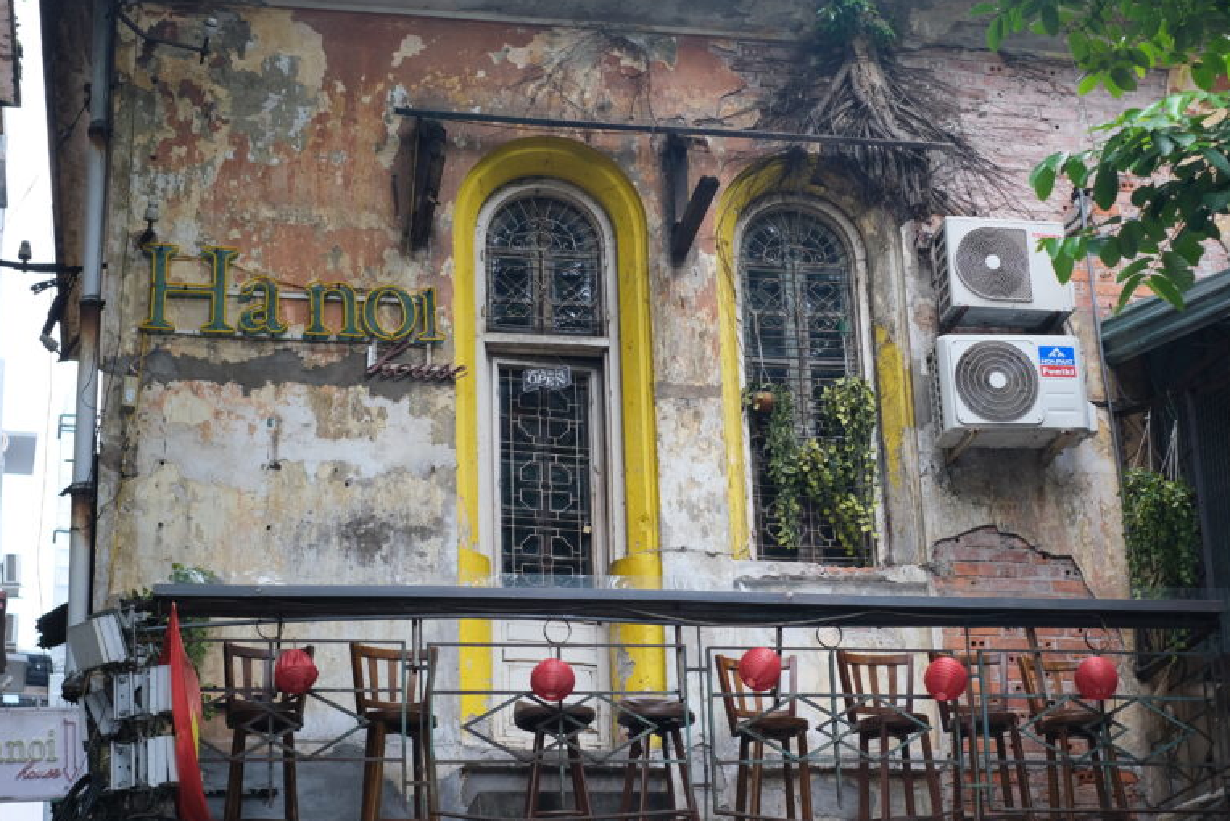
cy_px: 429
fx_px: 2427
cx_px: 687
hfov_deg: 28.4
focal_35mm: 71
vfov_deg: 19.2
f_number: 3.2
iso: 320
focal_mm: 35
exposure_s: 1/450
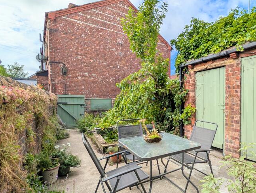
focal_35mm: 19
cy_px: 103
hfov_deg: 83.0
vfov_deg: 68.7
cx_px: 159
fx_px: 141
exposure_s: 1/3663
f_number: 1.7
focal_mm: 2.02
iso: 87
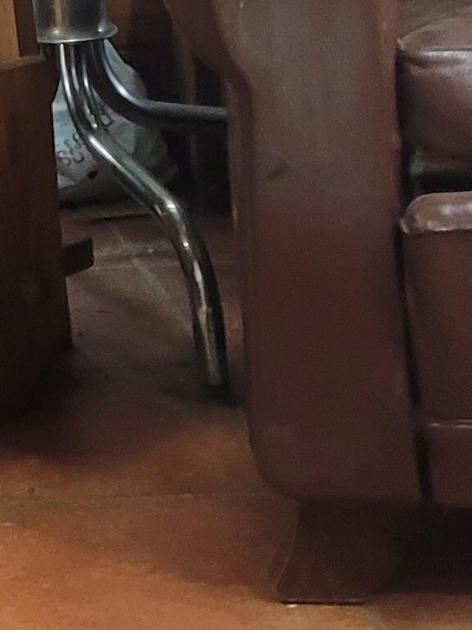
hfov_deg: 10.2
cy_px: -531
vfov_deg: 13.0
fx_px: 2473
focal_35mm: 136
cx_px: -404
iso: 320
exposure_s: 1/50
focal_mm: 5.4
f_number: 1.8
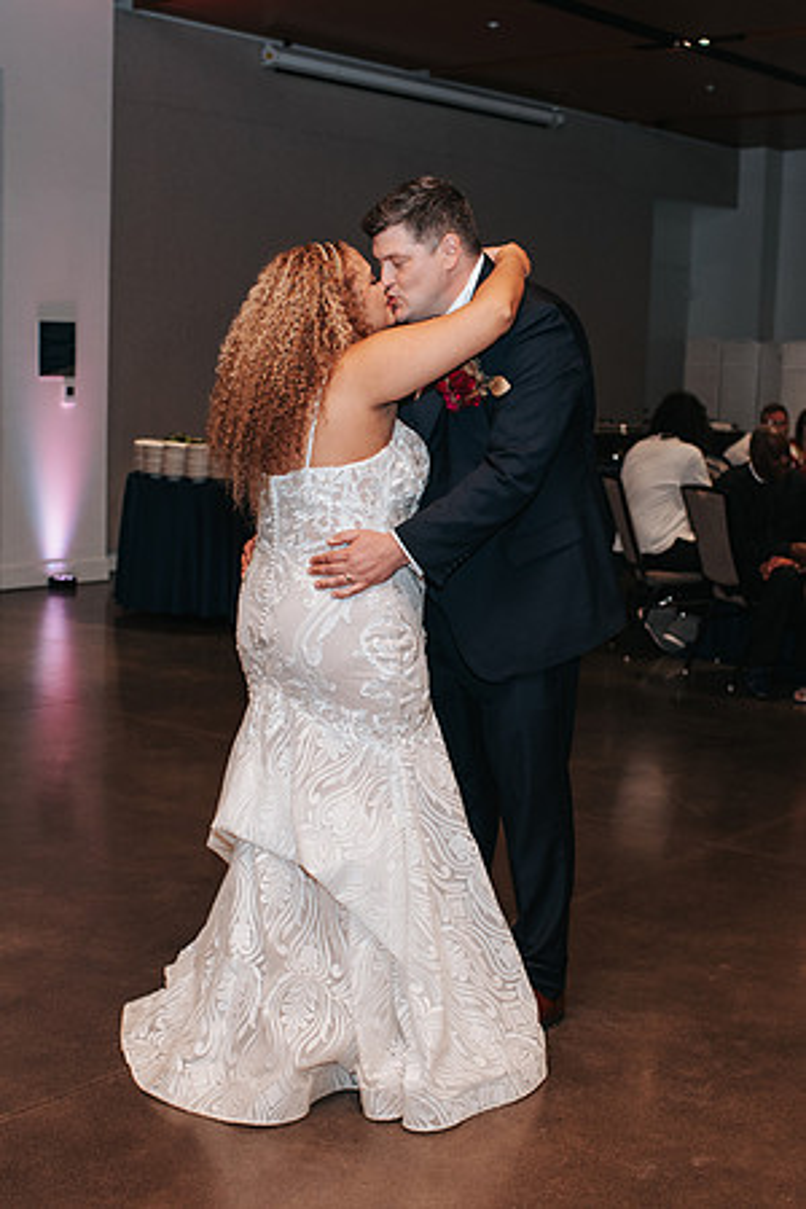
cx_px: 436
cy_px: 604
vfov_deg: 37.3
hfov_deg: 25.4
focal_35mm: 53
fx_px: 1789
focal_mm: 35
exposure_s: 1/200
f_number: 2.8
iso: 1000
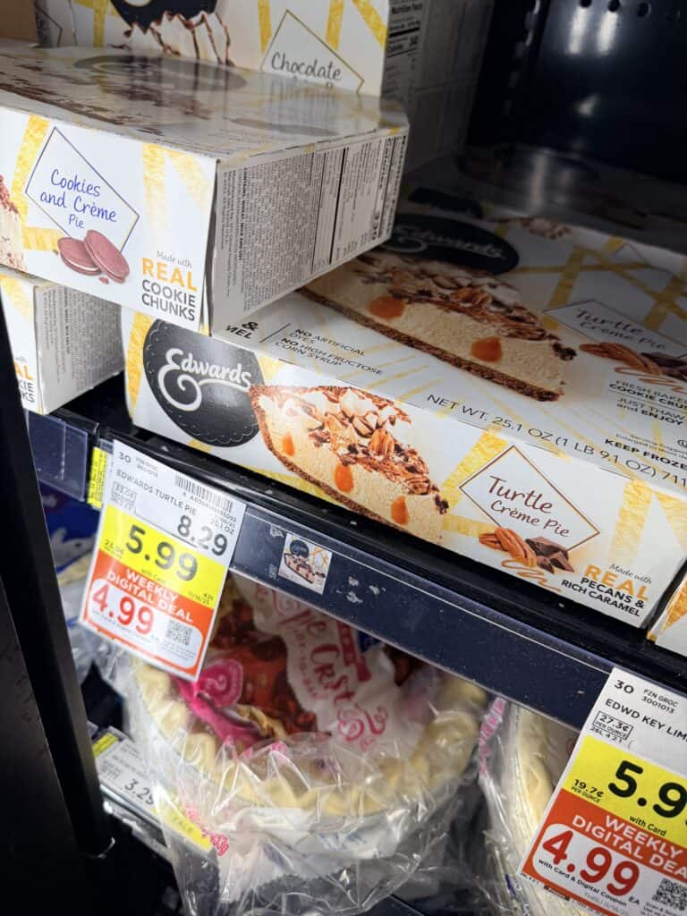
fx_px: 635
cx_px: 344
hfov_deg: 56.8
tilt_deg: -36.2
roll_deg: -8.8
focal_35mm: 24
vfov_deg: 71.6
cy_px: 458
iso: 80
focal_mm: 6.76
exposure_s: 1/146
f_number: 1.78
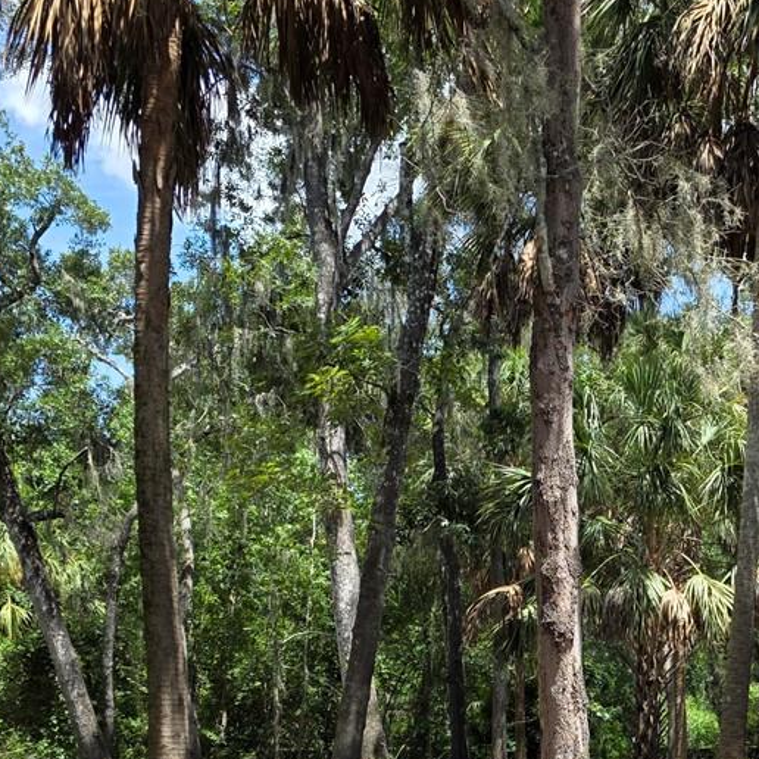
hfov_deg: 25.7
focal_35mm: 63
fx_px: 1563
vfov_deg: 26.0
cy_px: 746
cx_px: 784
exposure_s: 1/2082
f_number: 1.7
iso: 80
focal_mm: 6.3
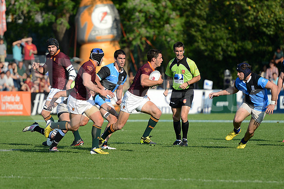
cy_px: 94
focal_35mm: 196
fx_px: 1547
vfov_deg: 7.0
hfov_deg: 10.5
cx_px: 142
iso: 250
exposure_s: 1/2000
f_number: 2.8
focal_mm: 195
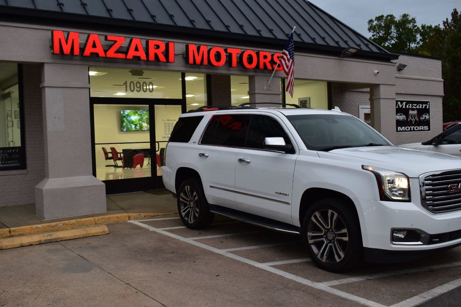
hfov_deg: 53.1
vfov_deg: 36.8
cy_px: 154
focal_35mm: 36
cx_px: 230
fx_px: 461
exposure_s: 1/40
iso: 400
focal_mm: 24
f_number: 7.1
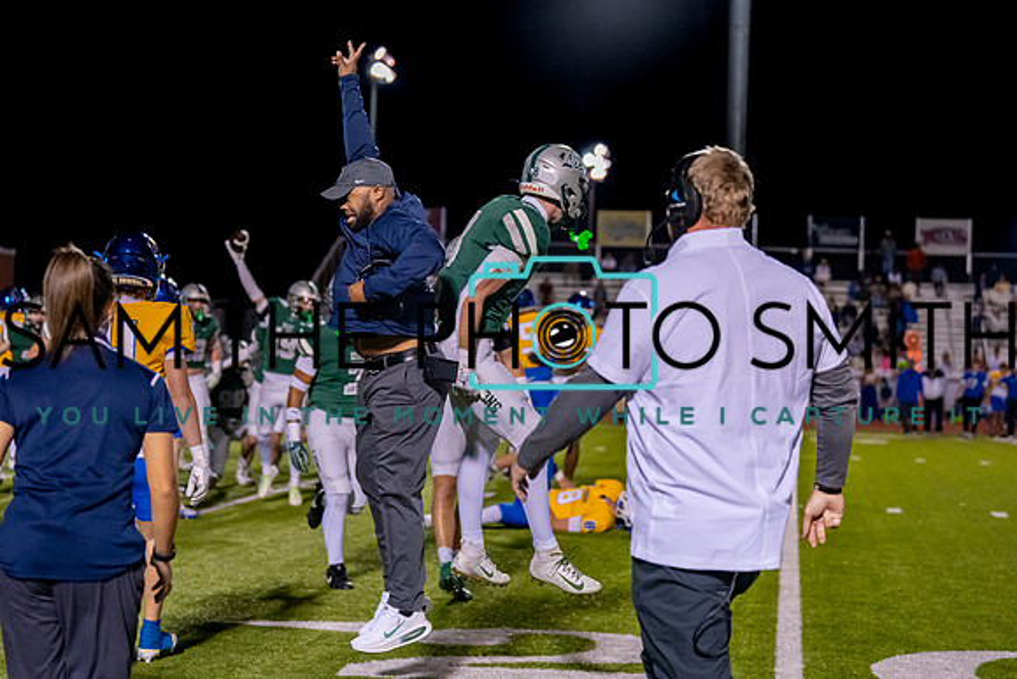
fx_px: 2269
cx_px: 500
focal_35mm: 80
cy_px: 327
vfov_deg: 17.0
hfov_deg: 25.3
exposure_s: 1/1000
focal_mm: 70
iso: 3200
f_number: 2.8
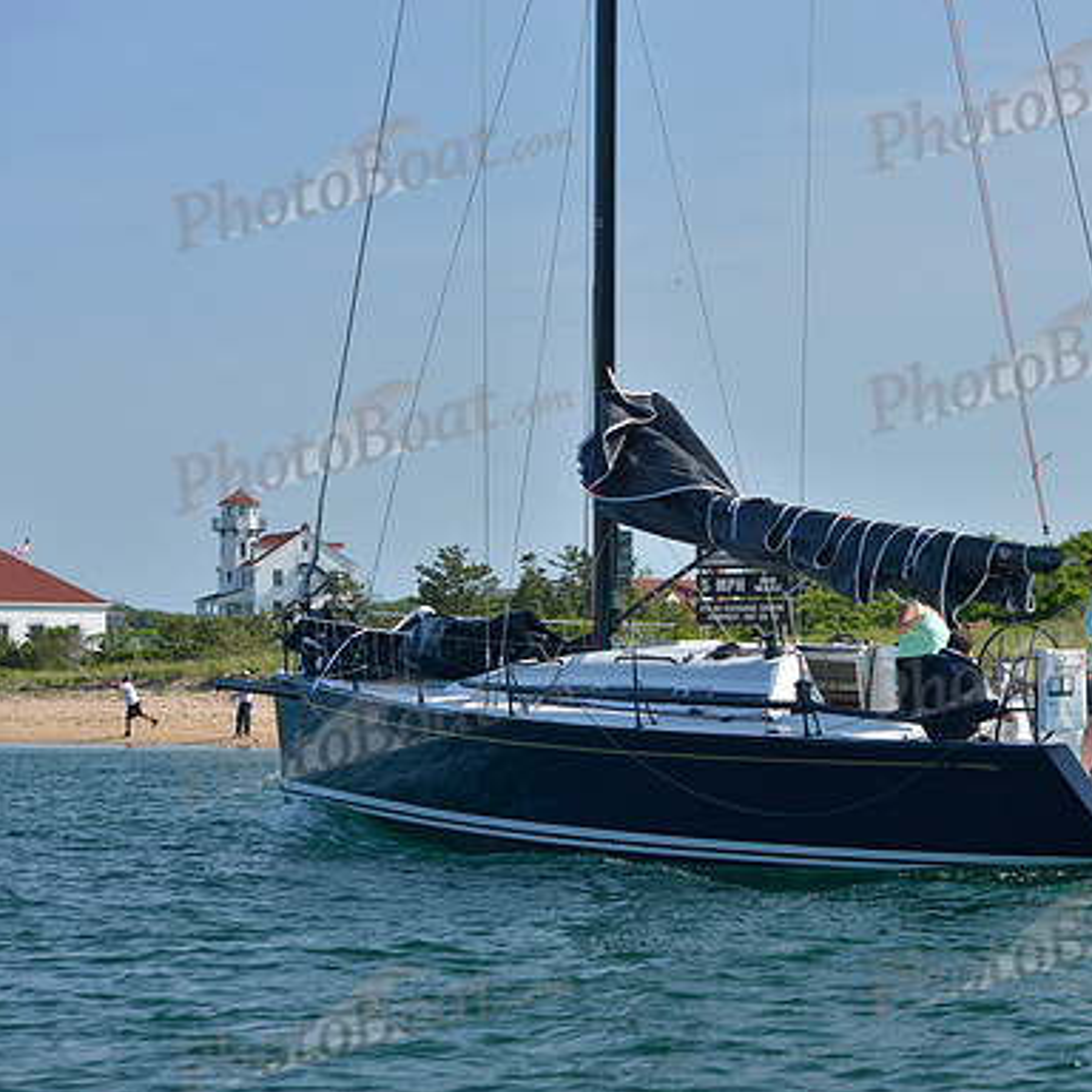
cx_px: 722
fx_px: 3890
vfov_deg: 16.0
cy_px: 547
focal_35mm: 109
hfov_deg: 15.9
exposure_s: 1/1000
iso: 400
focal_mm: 85
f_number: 5.6
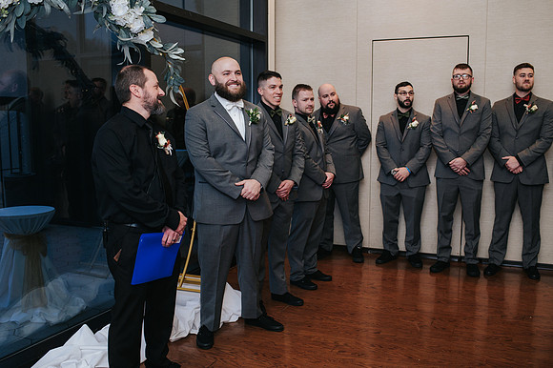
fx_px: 544
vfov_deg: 37.3
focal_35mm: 35
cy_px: 184
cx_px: 276
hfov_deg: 53.8
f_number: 3.2
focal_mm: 35
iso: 800
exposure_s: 1/200
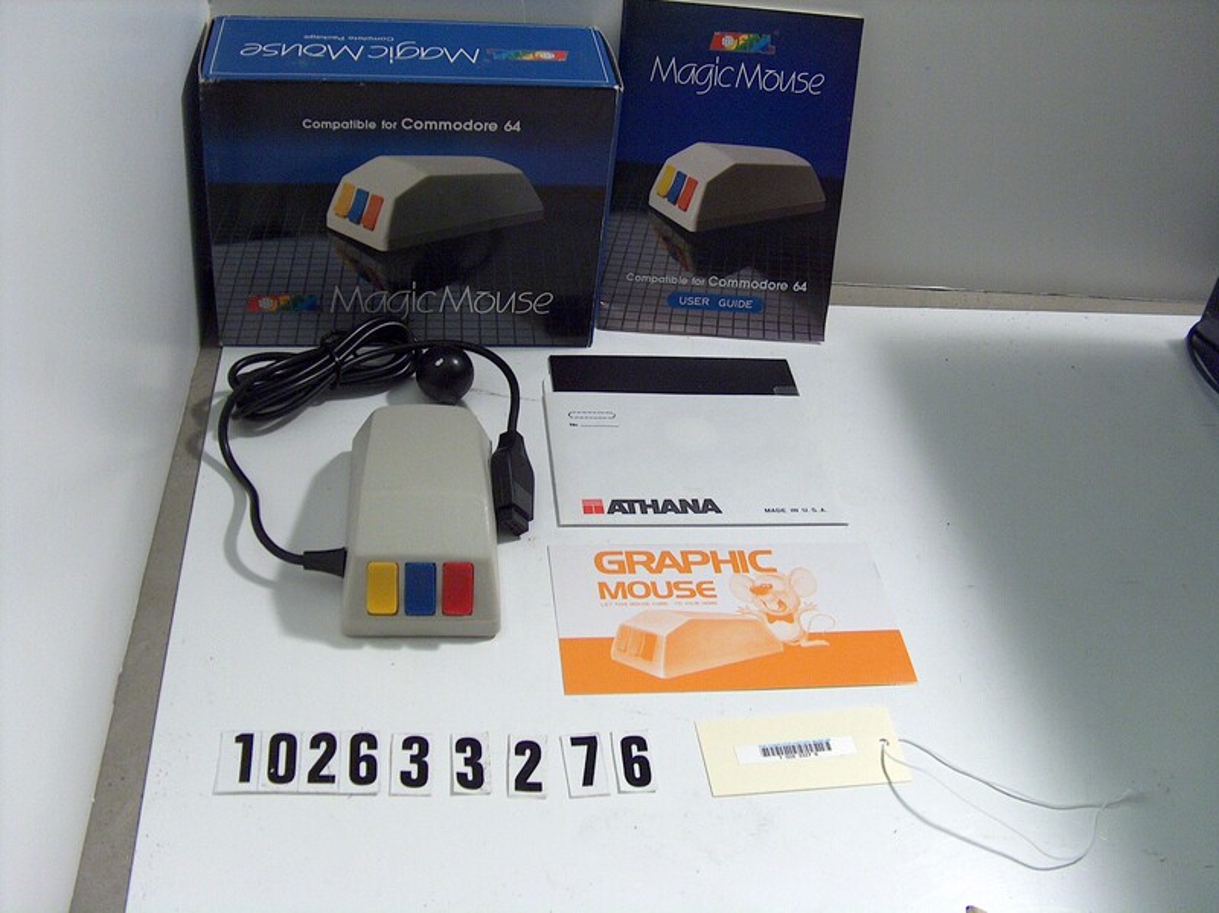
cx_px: 610
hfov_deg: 50.2
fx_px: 1302
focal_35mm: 37
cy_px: 456
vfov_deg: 38.6
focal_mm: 7.6
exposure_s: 1/57.2
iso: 200
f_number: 2.8
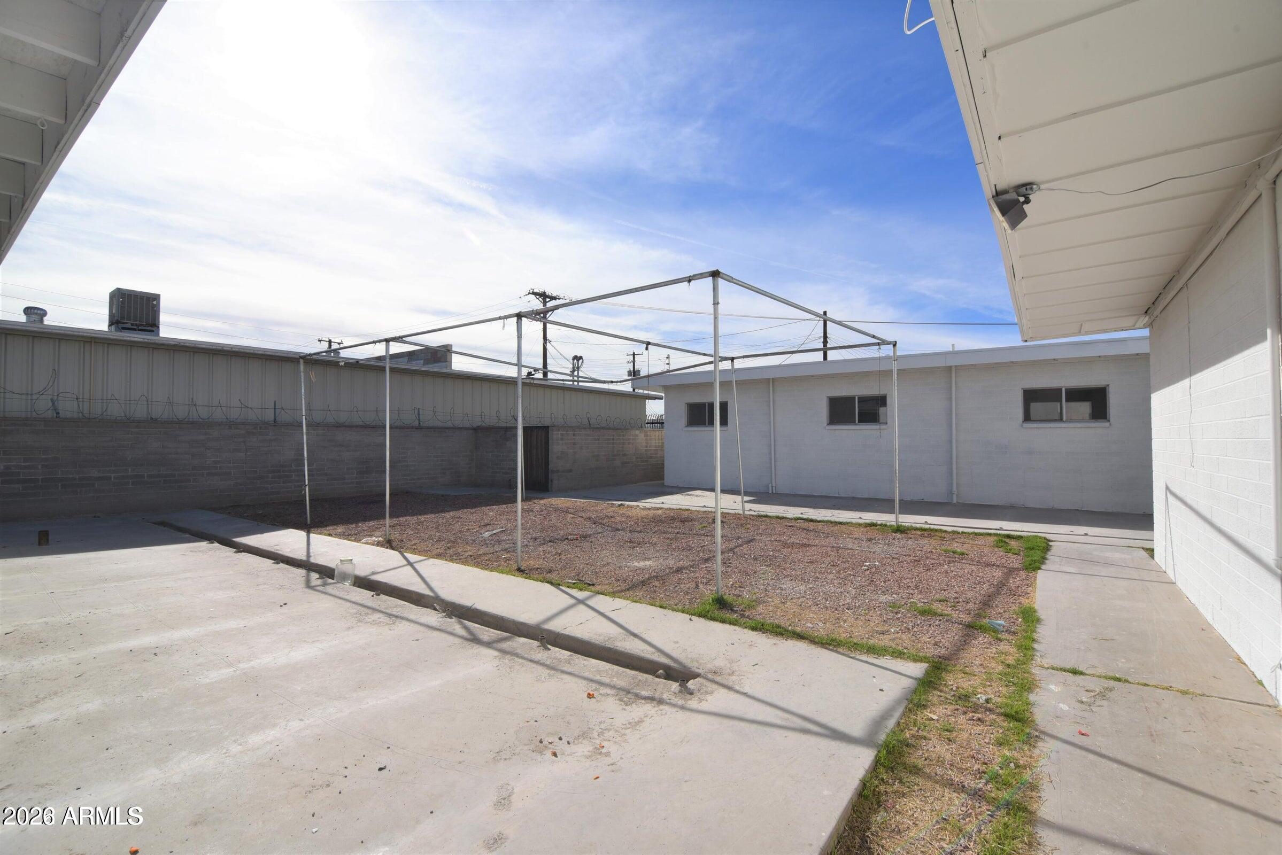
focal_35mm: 16
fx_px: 570
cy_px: 428
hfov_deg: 96.7
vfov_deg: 73.8
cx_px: 641
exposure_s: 1/640
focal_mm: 16
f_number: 13
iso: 200
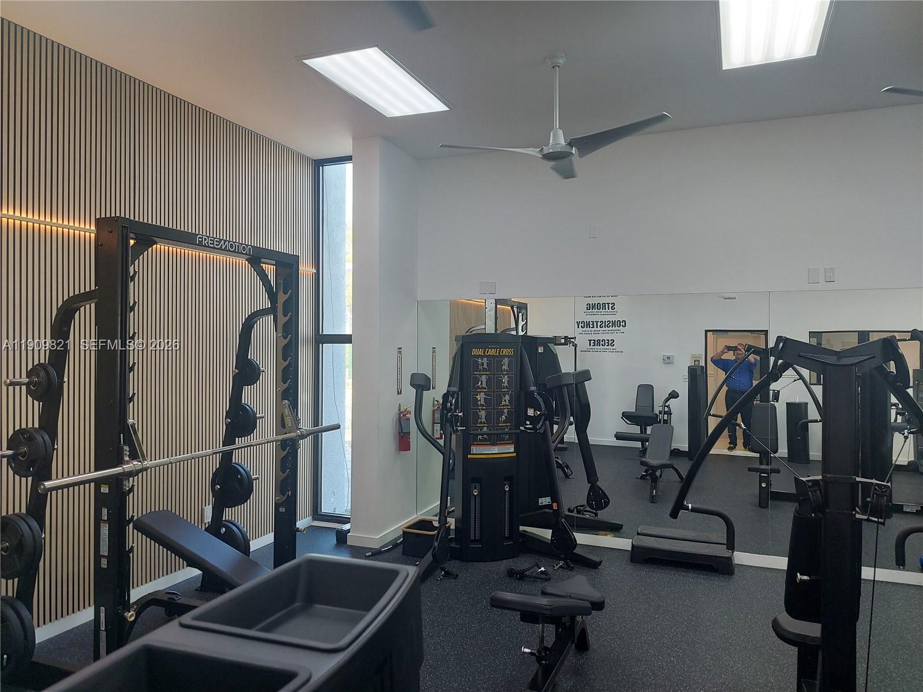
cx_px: 462
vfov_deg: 56.8
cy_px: 346
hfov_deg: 71.6
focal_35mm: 24
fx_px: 640
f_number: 1.8
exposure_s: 1/60
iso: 50
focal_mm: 5.23
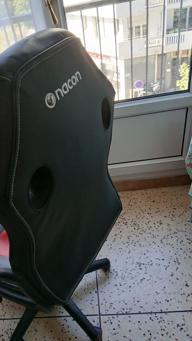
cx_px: 59
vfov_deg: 60.9
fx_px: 290
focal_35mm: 32
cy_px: 186
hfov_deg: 36.2
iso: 100
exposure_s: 1/50
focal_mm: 3.98
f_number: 1.8
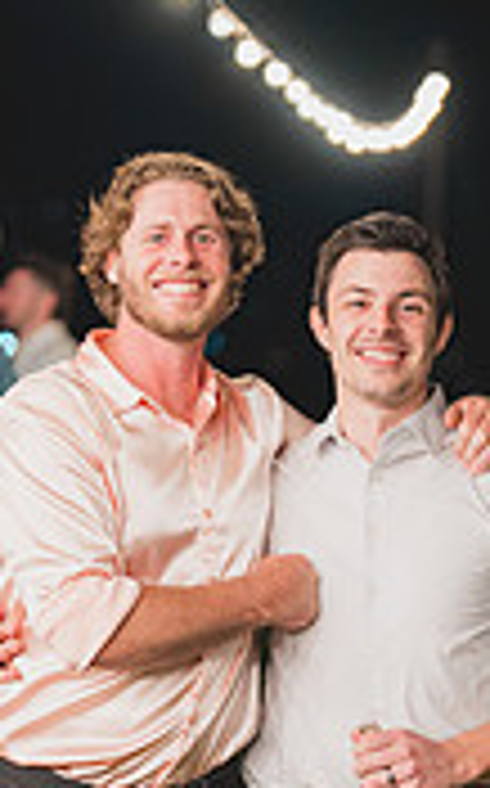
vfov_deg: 15.8
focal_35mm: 131
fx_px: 2806
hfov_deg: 10.0
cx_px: 315
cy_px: 653
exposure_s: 1/200
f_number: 1.2
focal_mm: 50
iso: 1600
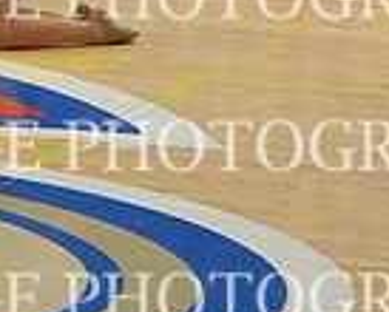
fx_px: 9131
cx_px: 44
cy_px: -235
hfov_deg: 2.4
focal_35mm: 792
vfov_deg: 2.0
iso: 8000
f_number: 2.8
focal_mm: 200
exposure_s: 1/1000
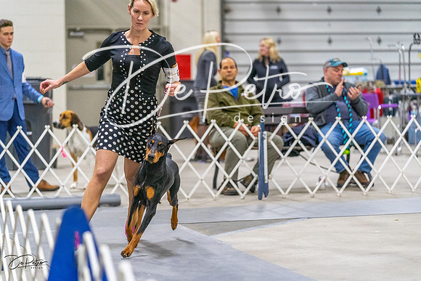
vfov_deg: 11.2
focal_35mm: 123
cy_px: 140
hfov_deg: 16.6
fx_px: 1439
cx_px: 210
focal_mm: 123
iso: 6400
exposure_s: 1/320
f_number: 3.2
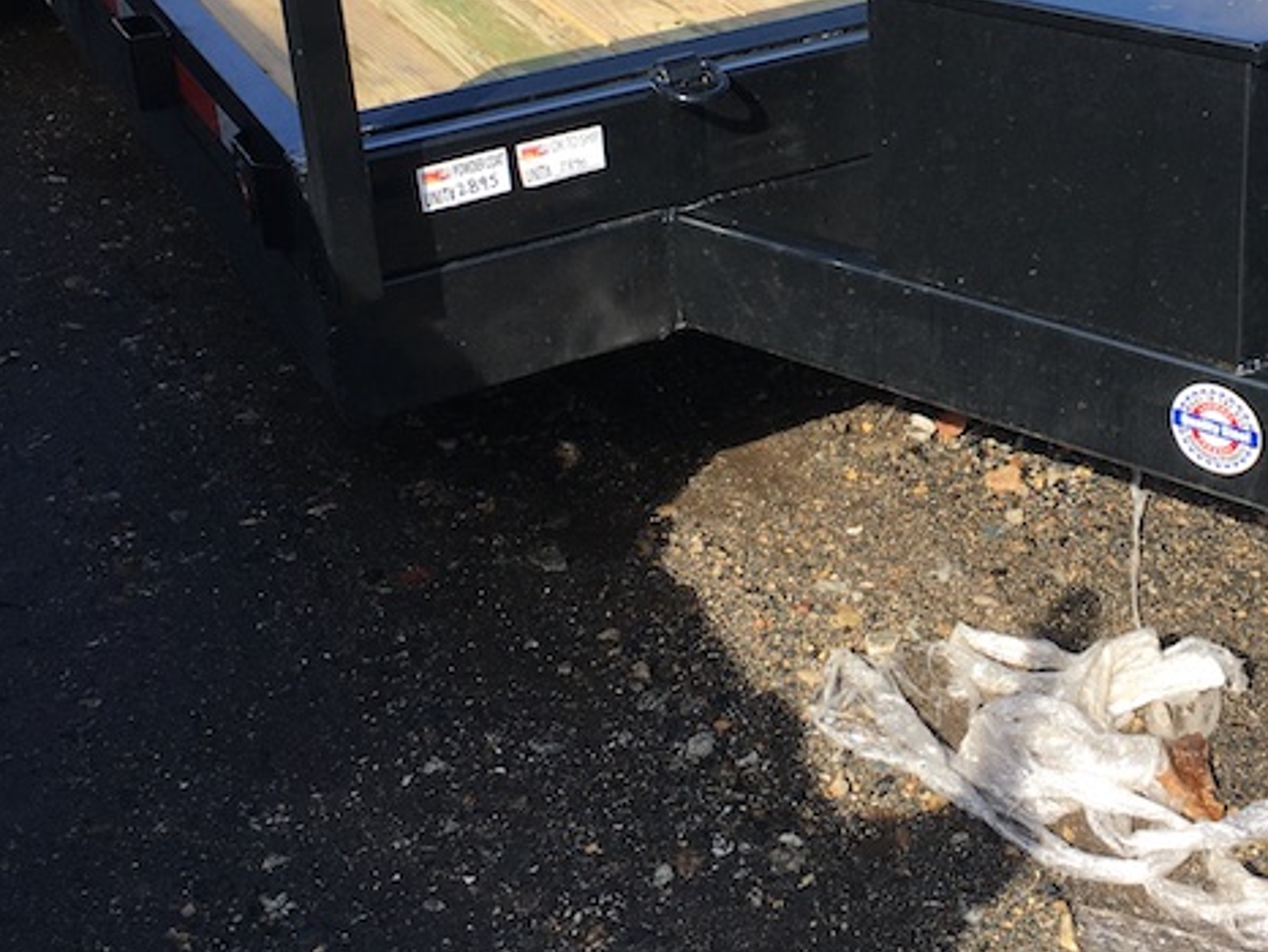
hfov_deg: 33.7
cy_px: 222
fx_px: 2052
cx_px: 947
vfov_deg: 25.8
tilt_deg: -23.6
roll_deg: +0.4
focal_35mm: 56
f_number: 2.2
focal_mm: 4.15
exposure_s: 1/739
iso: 25
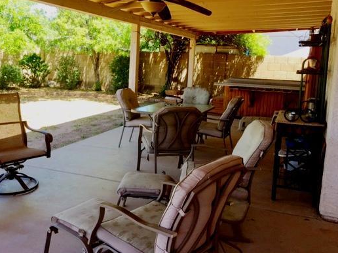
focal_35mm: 36
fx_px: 352
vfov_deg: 39.6
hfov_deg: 51.2
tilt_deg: -9.6
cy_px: 112
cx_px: 144
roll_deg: -3.0
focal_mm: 4.15
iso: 32
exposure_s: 1/260
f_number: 2.2
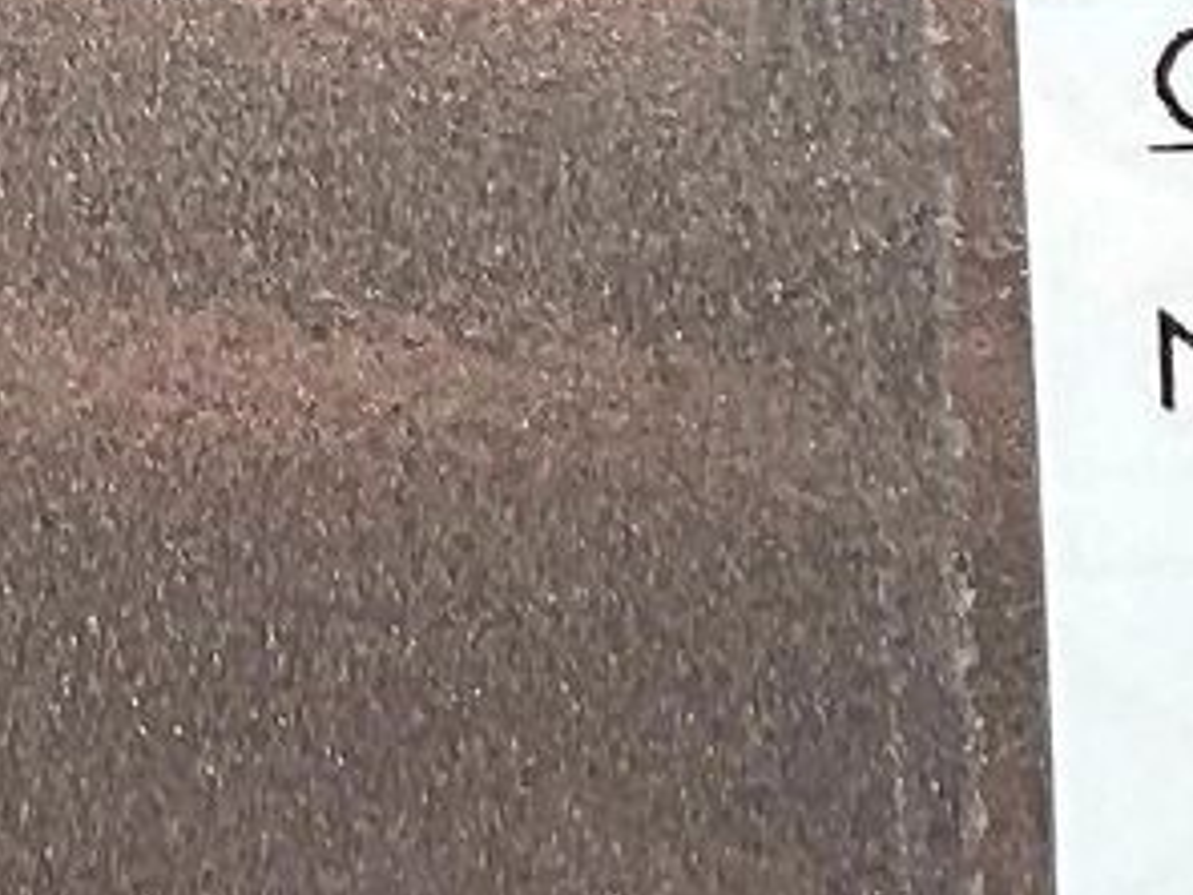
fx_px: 5411
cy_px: -157
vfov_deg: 9.3
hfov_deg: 10.8
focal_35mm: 157
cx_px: 2809
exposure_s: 1/139
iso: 16
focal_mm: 3
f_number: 1.8
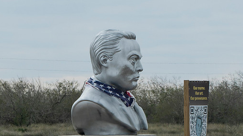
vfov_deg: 2.1
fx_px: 3761
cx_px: 103
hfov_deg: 3.7
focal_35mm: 584
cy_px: 113
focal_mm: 120
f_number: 11
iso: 500
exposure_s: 1/500
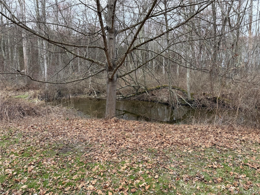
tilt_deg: -8.2
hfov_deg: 71.6
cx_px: 130
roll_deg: +2.5
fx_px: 180
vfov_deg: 56.8
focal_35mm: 24
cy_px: 98
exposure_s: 1/363
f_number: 1.78
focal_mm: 6.76
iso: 80
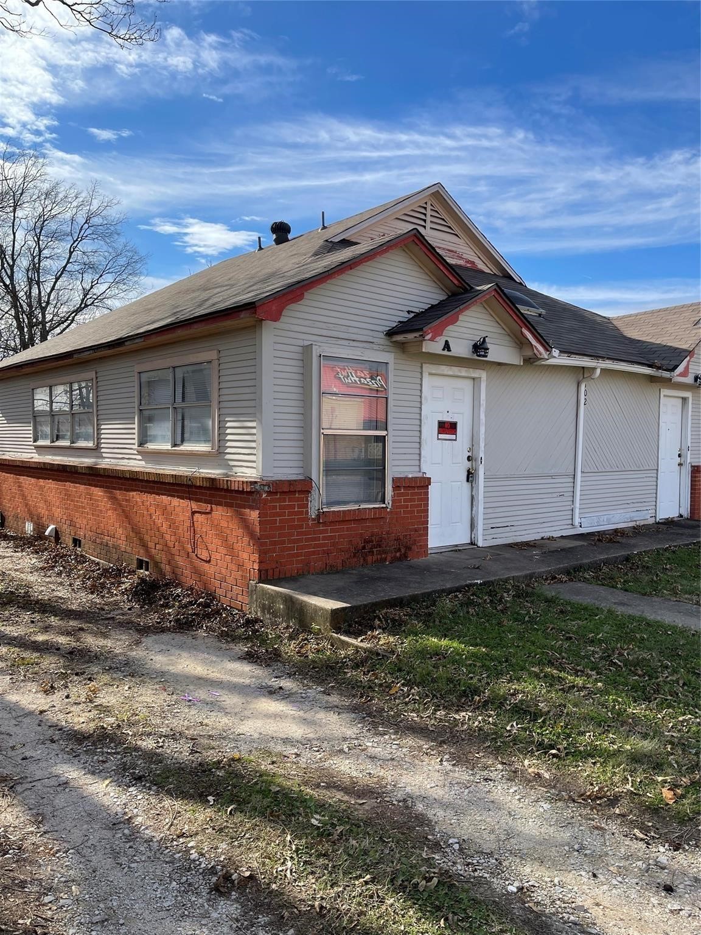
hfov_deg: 54.9
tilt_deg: -5.1
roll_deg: -1.5
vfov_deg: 69.4
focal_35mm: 25
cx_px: 350
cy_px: 468
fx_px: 675
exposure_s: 1/2857
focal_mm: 5.1
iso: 32
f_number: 1.6
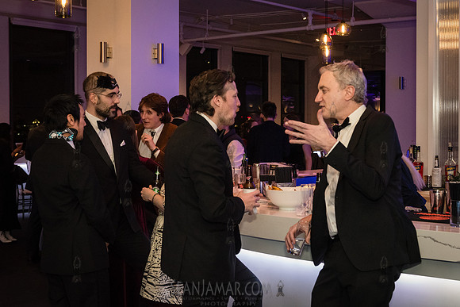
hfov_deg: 34.0
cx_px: 261
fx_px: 750
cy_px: 149
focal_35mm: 59
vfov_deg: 23.1
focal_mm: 50
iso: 5000
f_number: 5
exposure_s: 1/160
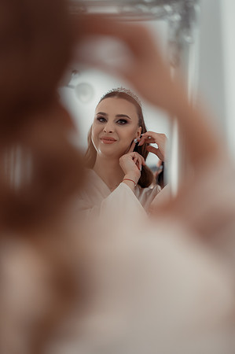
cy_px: 177
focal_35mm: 85
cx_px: 118
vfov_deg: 23.9
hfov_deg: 16.0
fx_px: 834
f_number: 2
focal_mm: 85
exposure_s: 1/200
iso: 1600
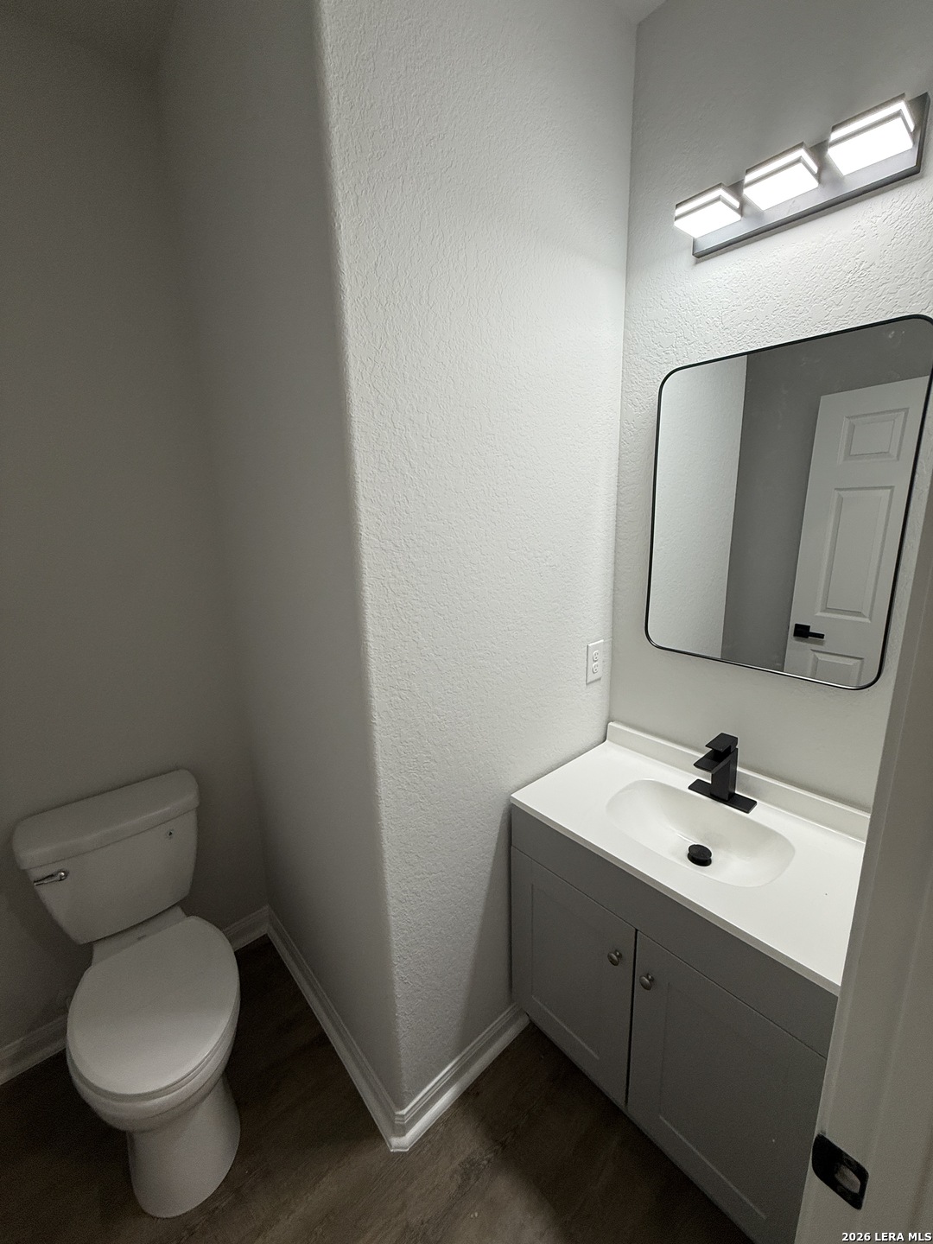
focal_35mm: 14
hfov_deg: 85.7
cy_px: 622
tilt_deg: -12.5
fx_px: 503
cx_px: 466
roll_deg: +1.3
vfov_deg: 102.1
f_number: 2.2
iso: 125
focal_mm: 2.22
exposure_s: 1/120
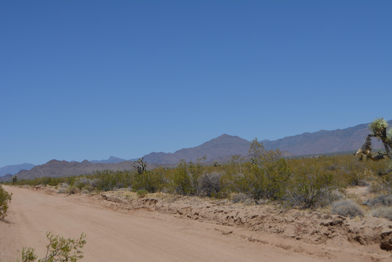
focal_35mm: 54
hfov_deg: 36.8
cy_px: 131
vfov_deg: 25.1
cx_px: 196
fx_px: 588
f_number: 8
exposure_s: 1/2000
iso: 400
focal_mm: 36
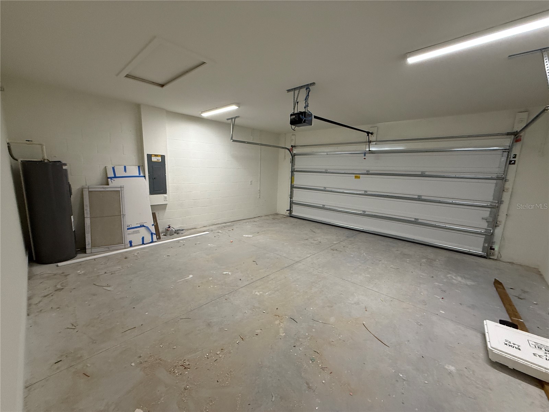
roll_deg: -2.9
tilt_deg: -9.3
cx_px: 274
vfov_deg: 85.7
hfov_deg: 102.1
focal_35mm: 14
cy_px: 206
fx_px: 222
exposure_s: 1/120
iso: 320
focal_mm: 2.22
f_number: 2.2
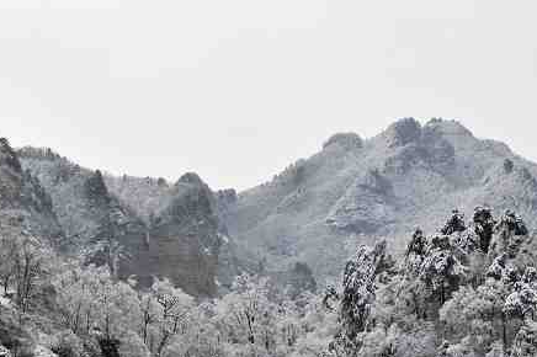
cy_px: 306
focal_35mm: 88
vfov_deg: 15.4
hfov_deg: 23.0
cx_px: 179
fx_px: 1312
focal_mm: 32
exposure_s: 1/3000
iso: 200
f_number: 5.6
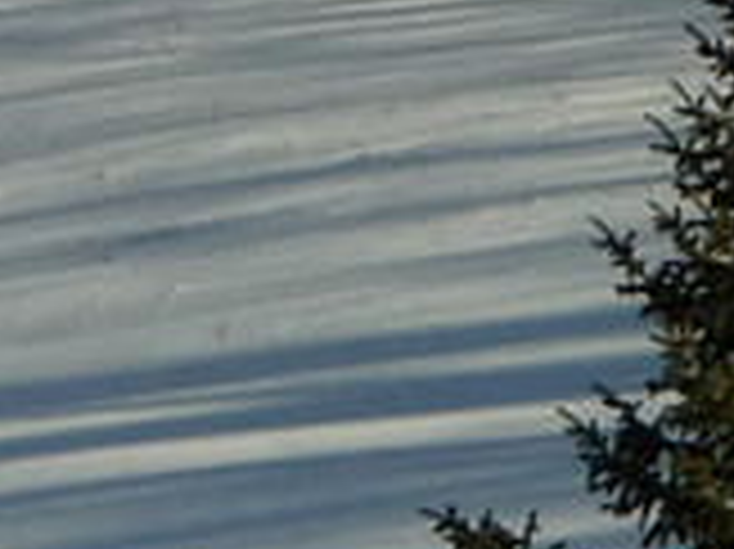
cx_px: -212
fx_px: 35681
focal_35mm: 1684
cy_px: 407
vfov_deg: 0.9
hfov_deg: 1.2
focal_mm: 47
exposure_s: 1/125
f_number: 4.9
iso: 160
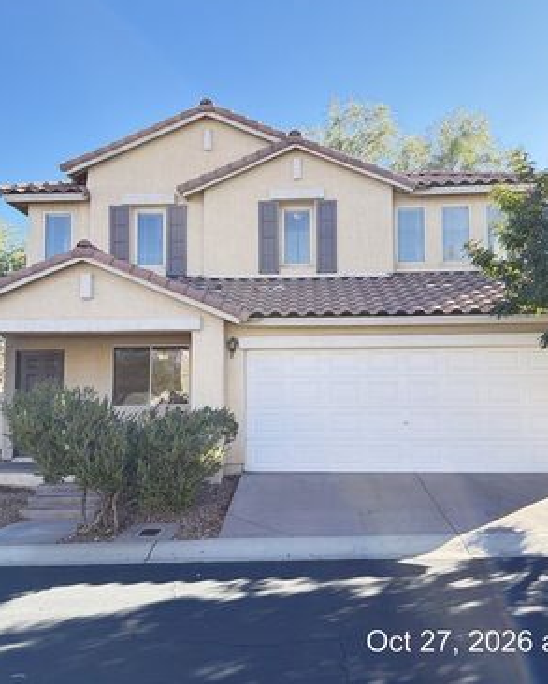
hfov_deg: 45.8
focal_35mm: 32
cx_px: 282
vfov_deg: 55.6
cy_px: 335
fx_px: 648
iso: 100
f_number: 1.78
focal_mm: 6.76
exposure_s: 1/831
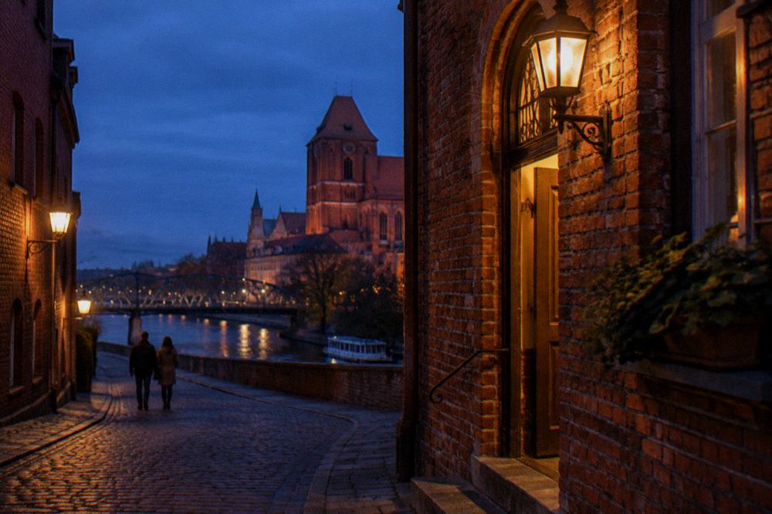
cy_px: 257
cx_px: 386
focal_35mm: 47
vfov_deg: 28.6
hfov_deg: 41.9
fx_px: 1008
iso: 6400
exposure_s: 1/100
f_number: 4.5
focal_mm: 47
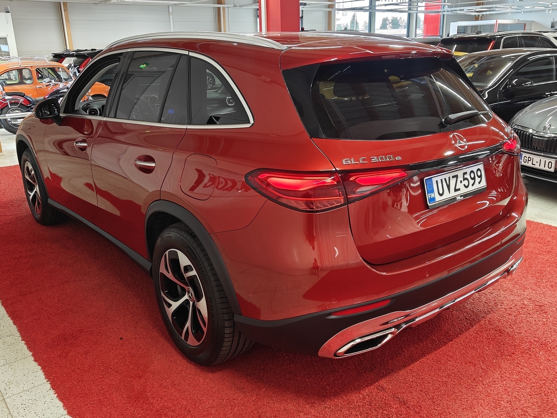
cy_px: 209
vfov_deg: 44.2
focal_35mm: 32
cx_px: 278
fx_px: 515
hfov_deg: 56.8
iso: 80
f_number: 1.8
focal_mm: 5.59
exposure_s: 1/50
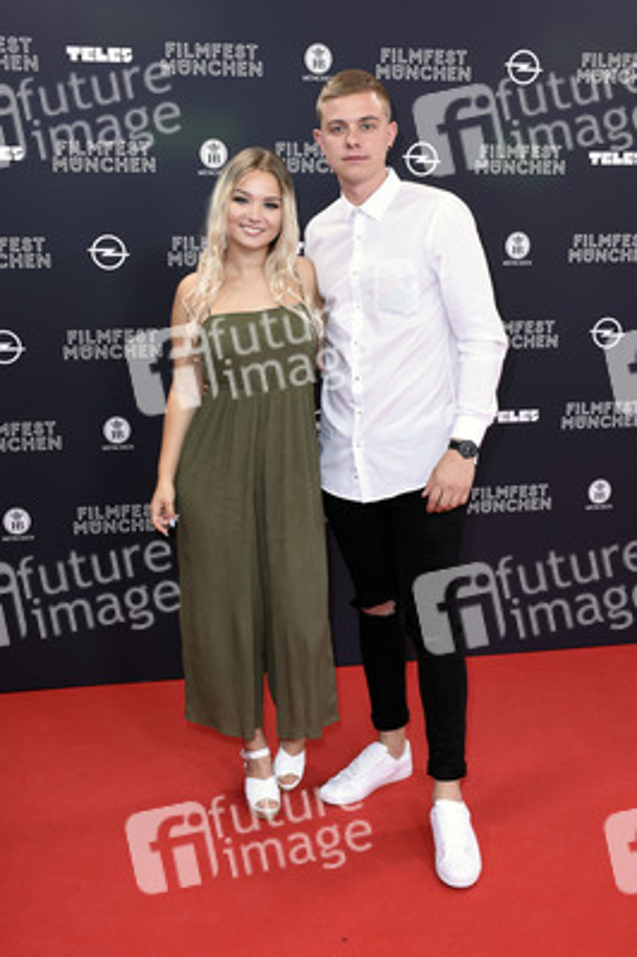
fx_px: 957
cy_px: 478
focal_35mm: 36
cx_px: 318
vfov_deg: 53.2
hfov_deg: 36.8
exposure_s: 1/60
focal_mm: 24
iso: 400
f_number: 6.3
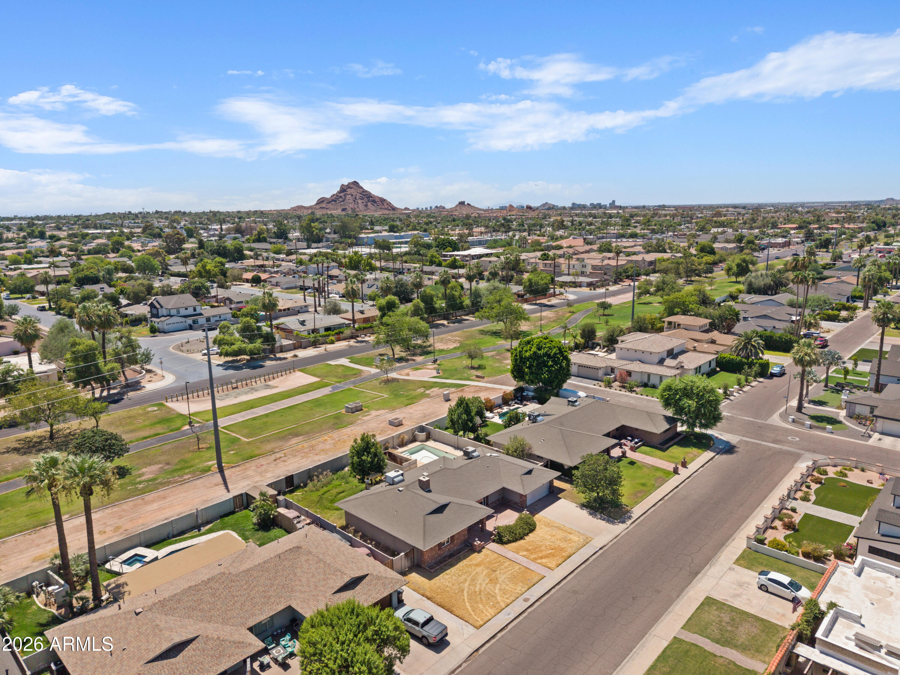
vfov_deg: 56.8
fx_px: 624
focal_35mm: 24
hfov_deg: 71.6
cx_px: 450
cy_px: 338
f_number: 1.8
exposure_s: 1/6000
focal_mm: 8.67
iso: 200
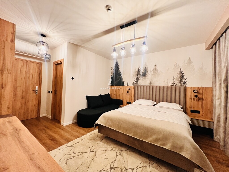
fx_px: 86
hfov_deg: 106.2
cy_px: 86
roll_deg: -2.5
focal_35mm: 13
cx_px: 114
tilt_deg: +1.0
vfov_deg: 89.9
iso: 250
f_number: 1.8
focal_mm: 1.57
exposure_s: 1/100
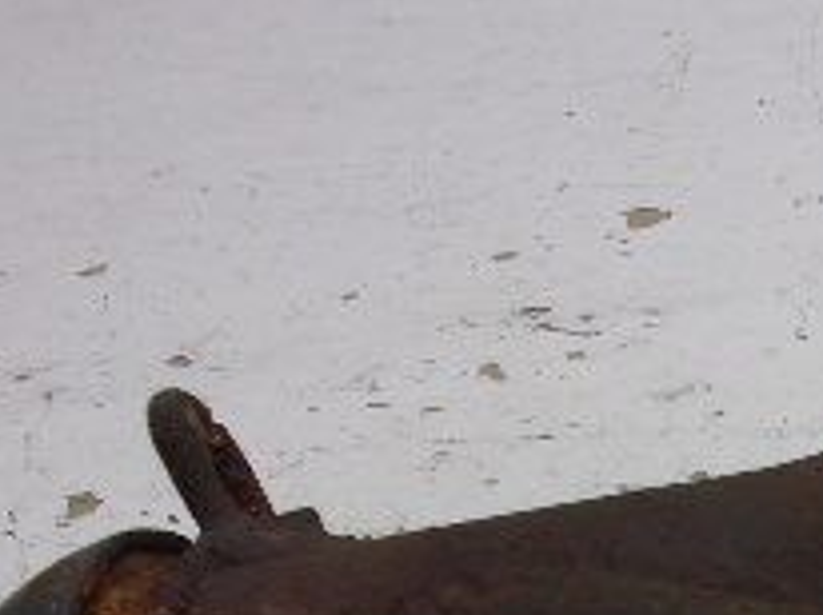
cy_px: 922
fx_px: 2066
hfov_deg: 21.2
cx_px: 947
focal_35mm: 87
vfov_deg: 15.6
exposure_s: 1/34
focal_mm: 5.1
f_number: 3.9
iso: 96
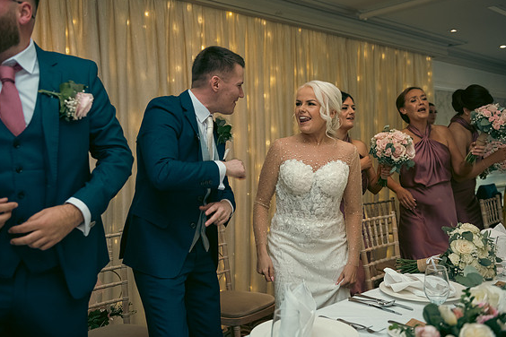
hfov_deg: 53.1
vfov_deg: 36.9
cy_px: 168
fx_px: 506
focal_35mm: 36
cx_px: 255
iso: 800
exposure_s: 1/160
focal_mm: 35
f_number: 3.5
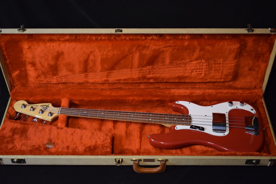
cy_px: 92
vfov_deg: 25.8
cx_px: 138
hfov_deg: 37.9
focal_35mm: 52
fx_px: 402
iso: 2800
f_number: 4.5
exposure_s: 1/60
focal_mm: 35
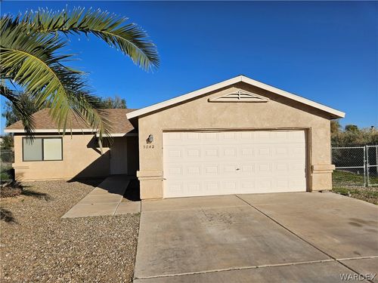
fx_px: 251
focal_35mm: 23
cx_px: 189
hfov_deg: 73.9
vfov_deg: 58.9
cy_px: 142
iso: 25
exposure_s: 1/5048
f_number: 1.8
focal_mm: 5.4
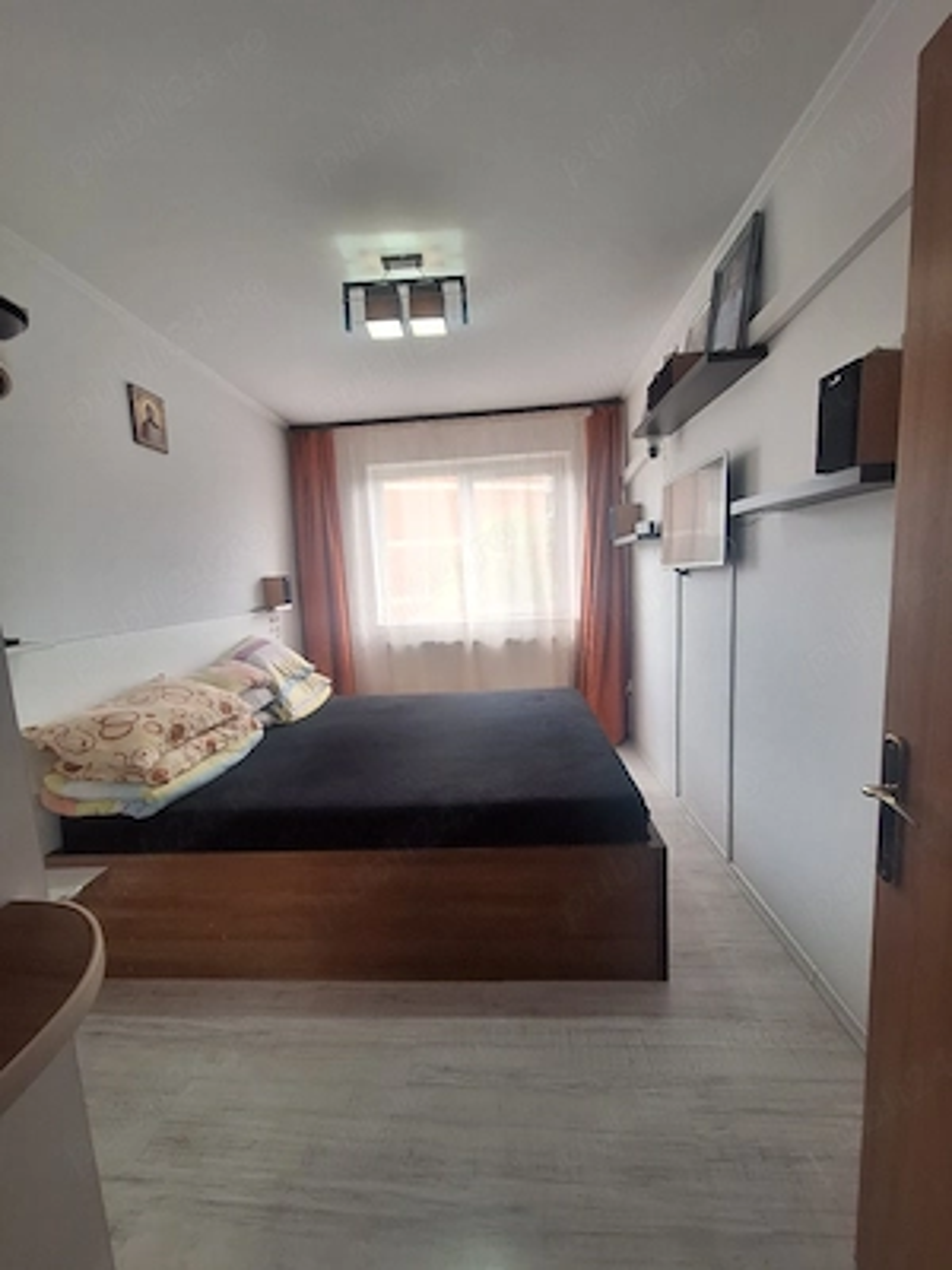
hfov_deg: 89.9
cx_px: 476
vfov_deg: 106.2
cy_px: 635
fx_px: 477
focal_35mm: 13
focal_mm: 1.74
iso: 80
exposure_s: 1/60.2
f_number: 2.2
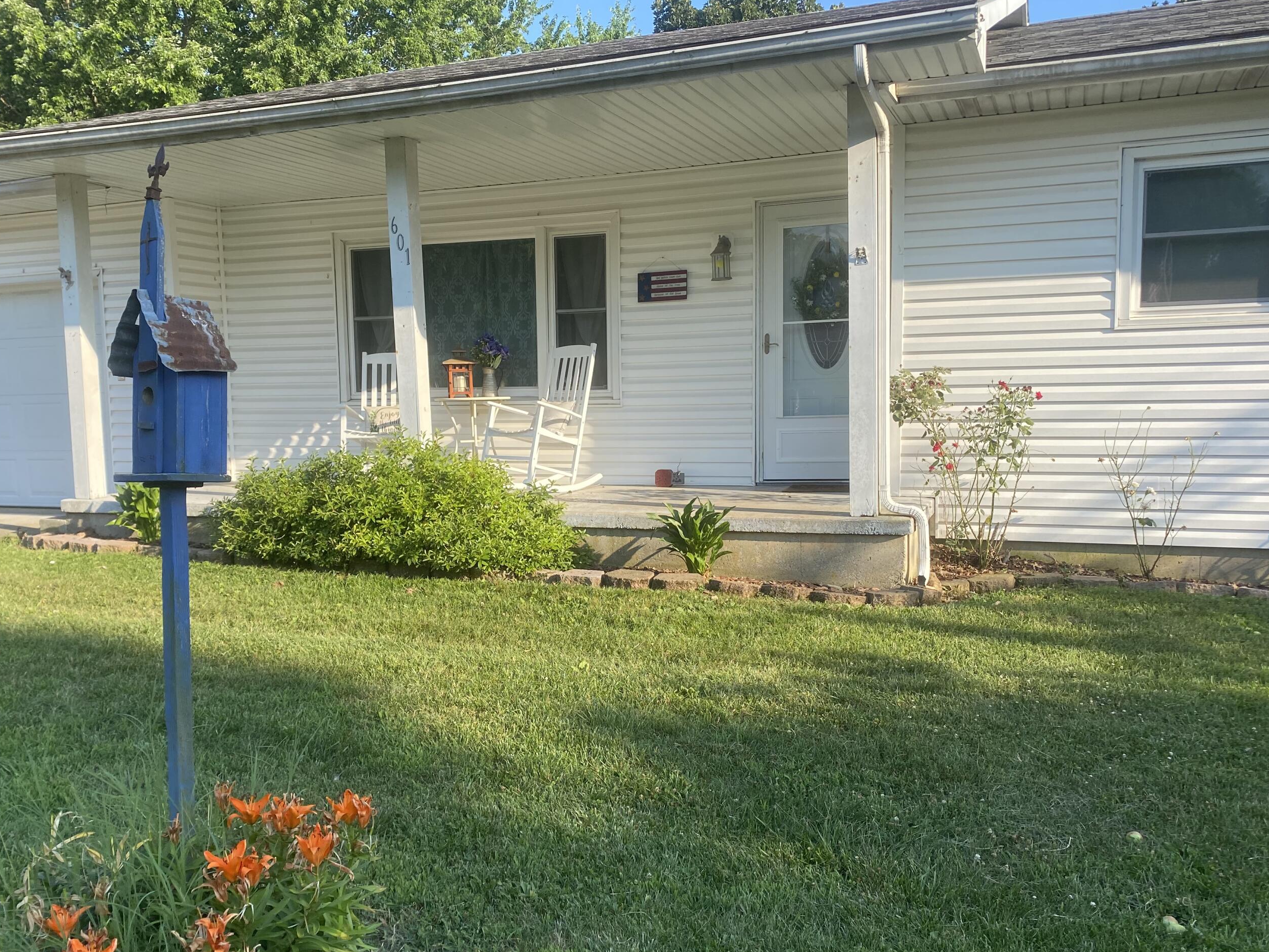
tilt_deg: -10.3
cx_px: 612
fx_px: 1136
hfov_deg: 58.3
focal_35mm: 31
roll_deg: +0.1
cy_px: 507
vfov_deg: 45.4
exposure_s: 1/957
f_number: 1.8
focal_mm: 4.25
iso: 32
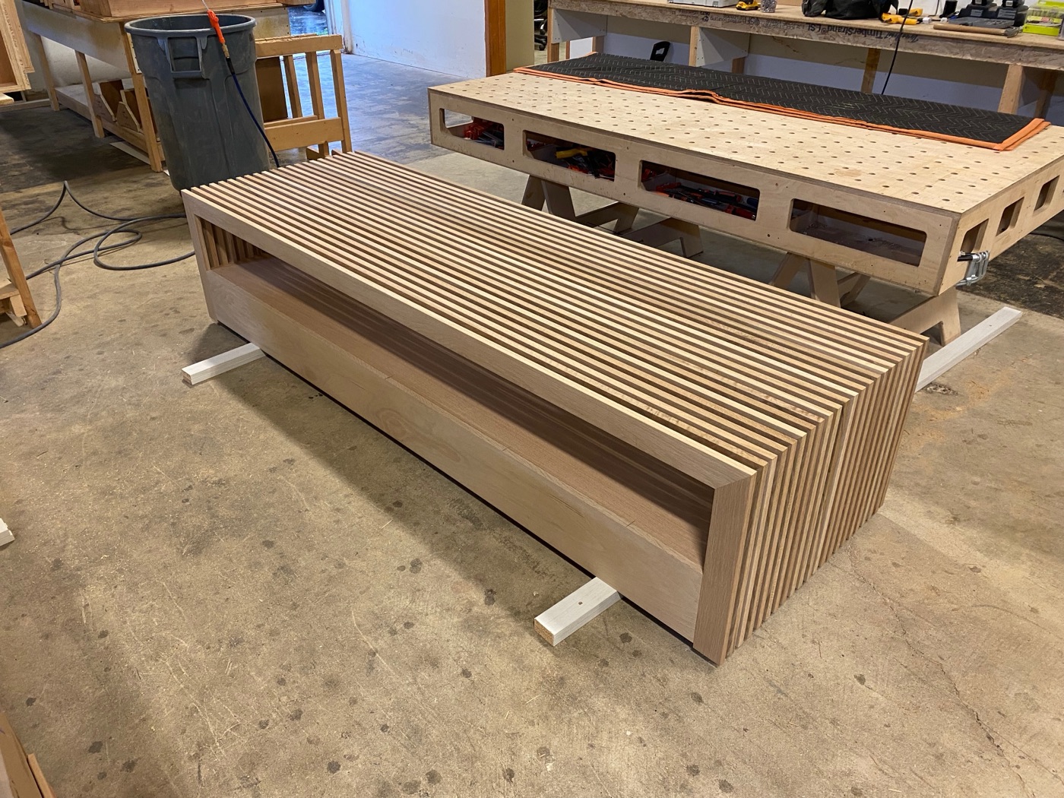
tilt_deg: -31.8
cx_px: 532
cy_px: 399
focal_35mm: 26
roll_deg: +0.5
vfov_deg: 53.1
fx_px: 799
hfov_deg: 67.3
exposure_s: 1/60
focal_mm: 4.25
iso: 160
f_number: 1.8
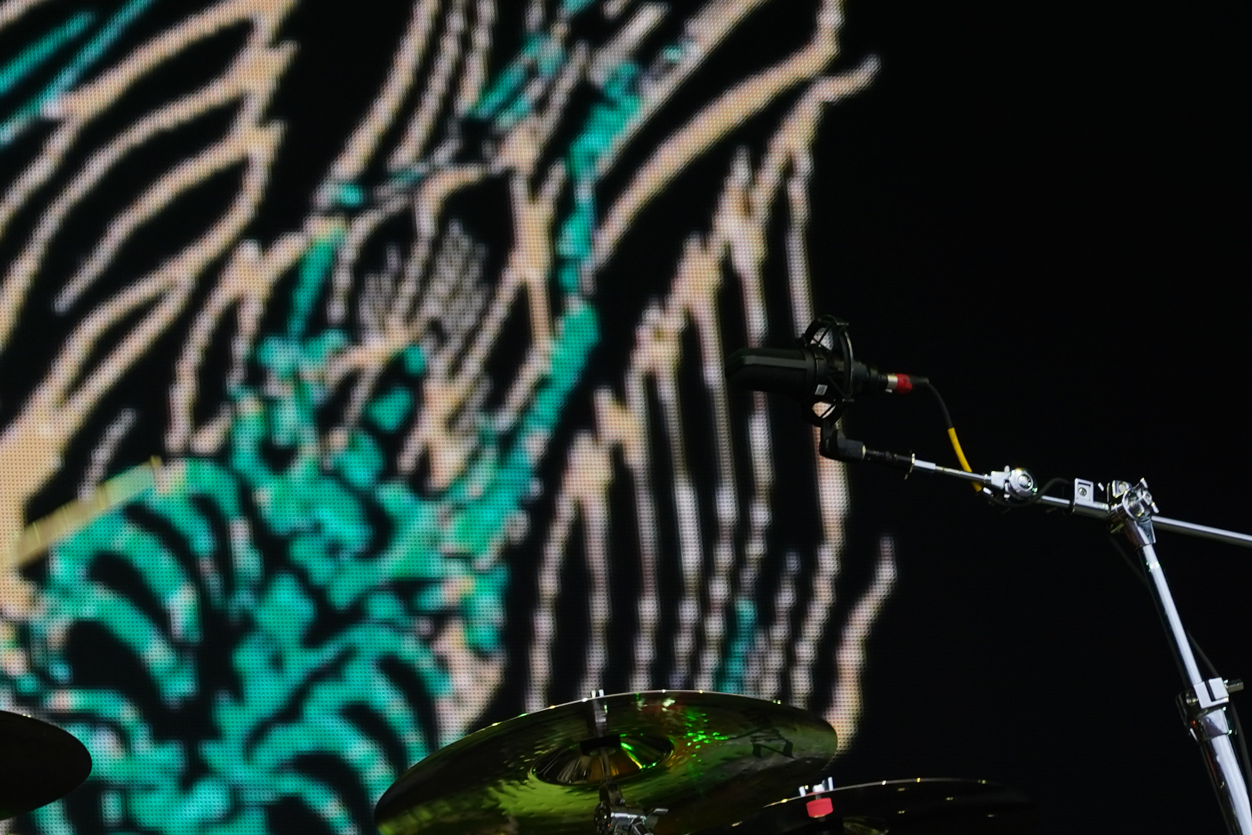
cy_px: 631
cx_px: -56
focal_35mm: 257
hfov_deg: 8.0
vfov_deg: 5.3
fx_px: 8937
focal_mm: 105
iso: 250
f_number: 4
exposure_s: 1/125
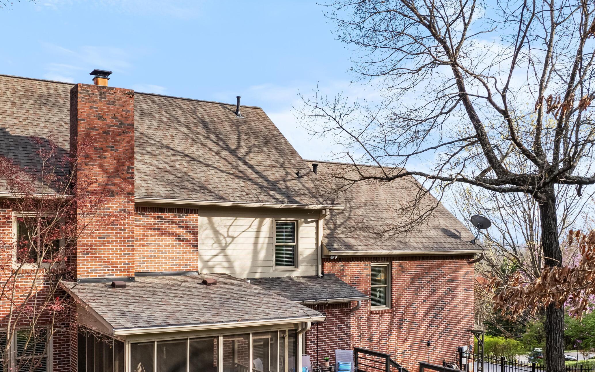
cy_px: 243
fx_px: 600
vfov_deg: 34.2
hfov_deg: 52.5
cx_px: 252
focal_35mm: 37
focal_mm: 12.29
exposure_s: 1/120
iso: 220
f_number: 2.8
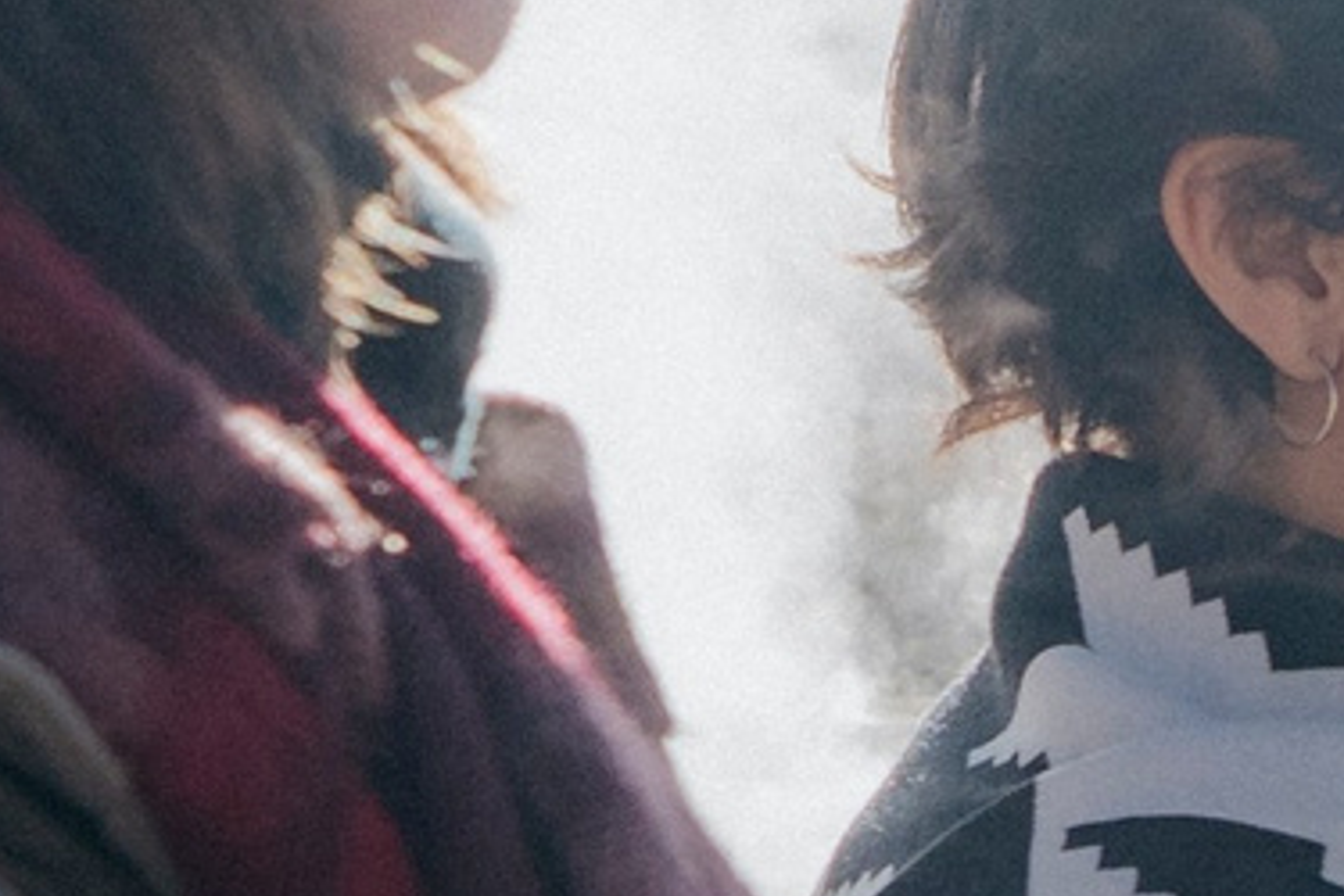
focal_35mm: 166
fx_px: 6197
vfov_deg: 8.2
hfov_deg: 10.3
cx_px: 3484
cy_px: 937
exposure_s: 1/500
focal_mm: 16
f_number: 5
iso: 200
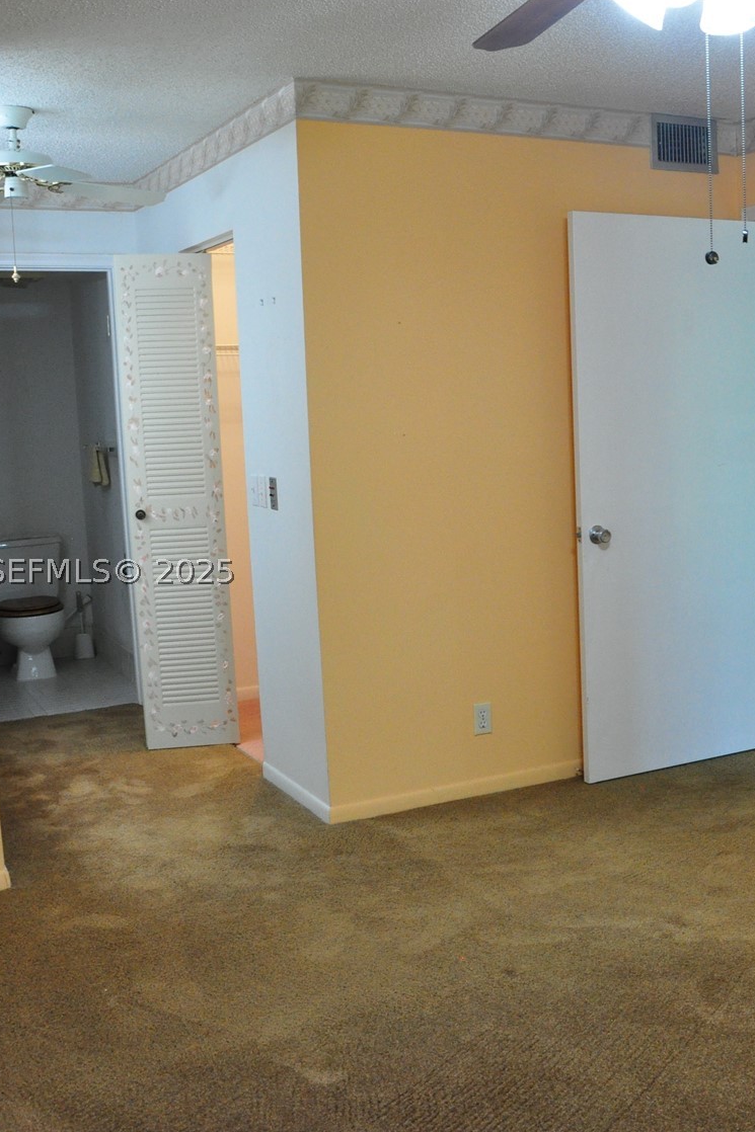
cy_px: 570
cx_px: 634
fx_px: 1290
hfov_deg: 31.5
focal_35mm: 41
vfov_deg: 47.4
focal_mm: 18
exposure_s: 1/30
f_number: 7.1
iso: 1600
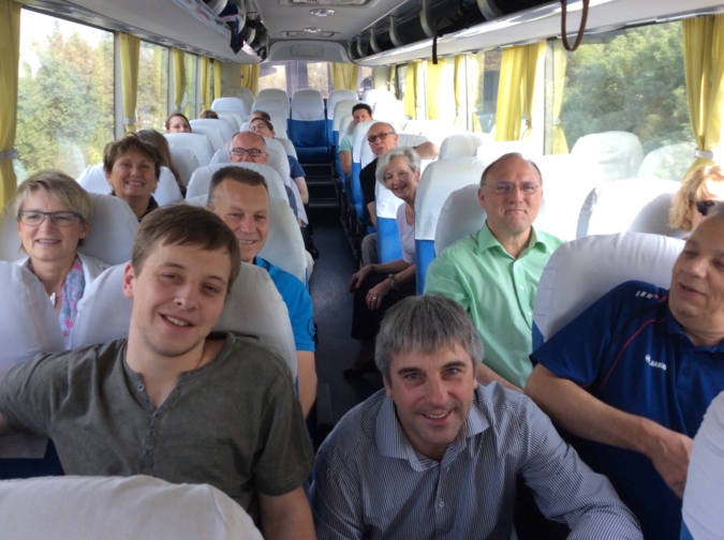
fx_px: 668
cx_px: 362
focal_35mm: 32
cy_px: 270
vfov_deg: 44.0
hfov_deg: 56.9
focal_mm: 3.3
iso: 32
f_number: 2.4
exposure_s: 1/182
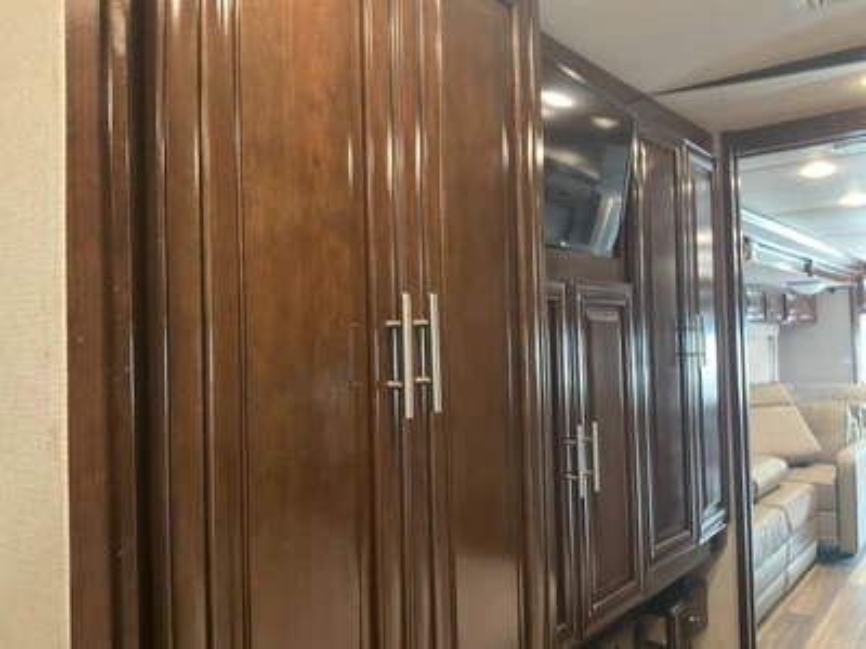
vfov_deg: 48.2
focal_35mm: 29
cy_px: 324
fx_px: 726
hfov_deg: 61.7
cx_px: 433
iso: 400
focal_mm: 3
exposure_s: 1/30
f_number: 1.8
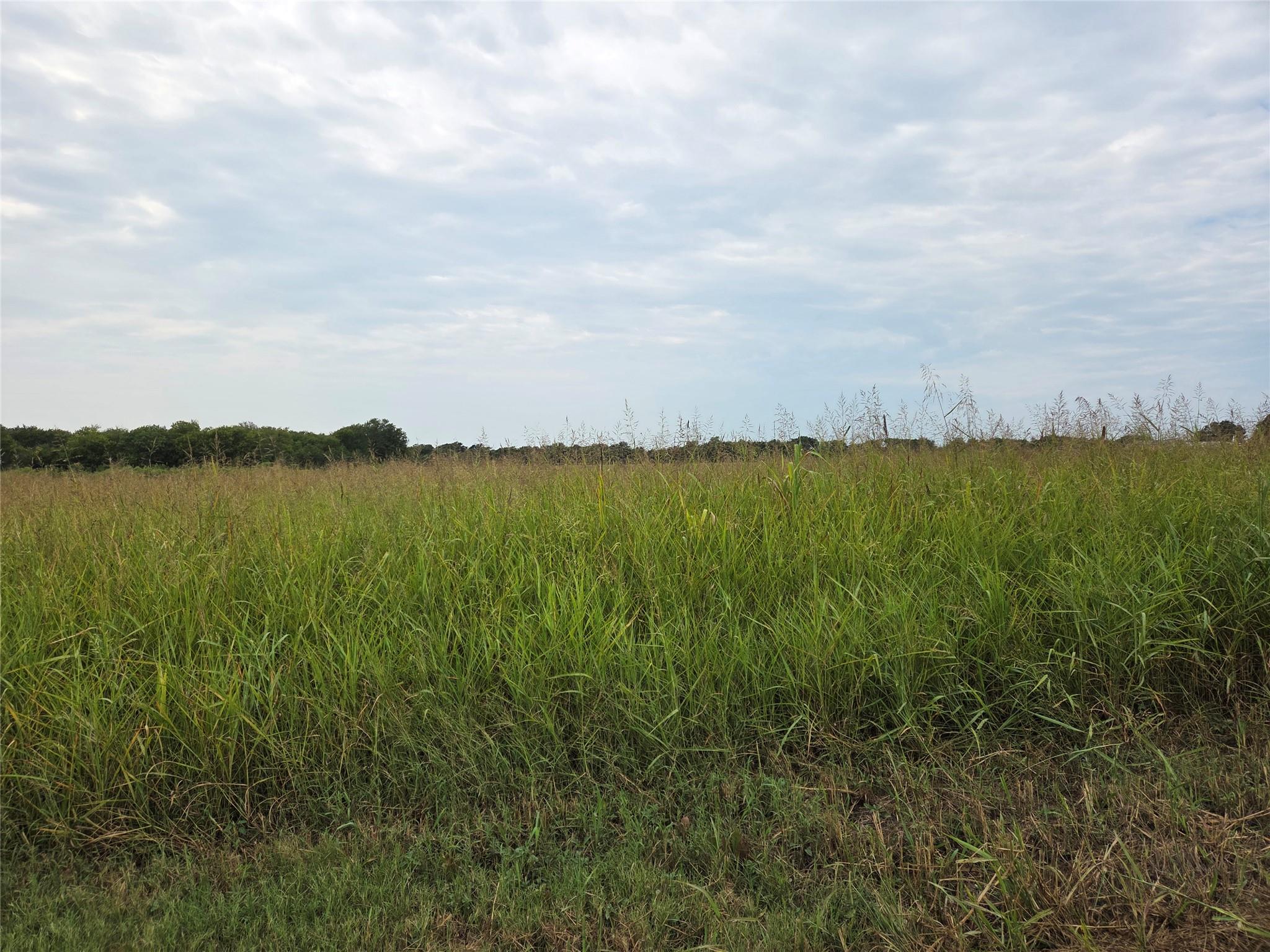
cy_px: 476
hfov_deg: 73.9
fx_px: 844
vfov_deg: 58.9
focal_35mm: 23
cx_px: 635
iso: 80
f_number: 1.8
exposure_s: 1/4076
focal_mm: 5.4
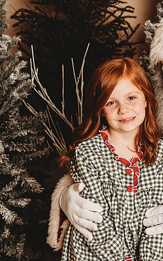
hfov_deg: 17.9
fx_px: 505
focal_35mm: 71
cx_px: 158
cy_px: 131
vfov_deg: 29.0
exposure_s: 1/160
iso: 100
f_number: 4
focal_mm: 46
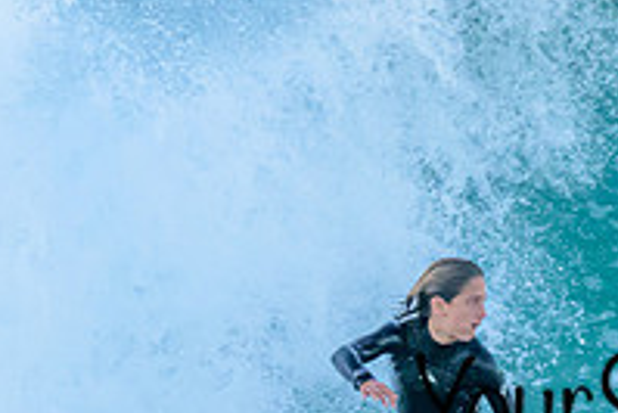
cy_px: 430
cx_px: 536
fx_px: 48856
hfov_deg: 0.7
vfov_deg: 0.5
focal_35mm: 2844
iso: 4000
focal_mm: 800
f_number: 6.3
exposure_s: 1/1250
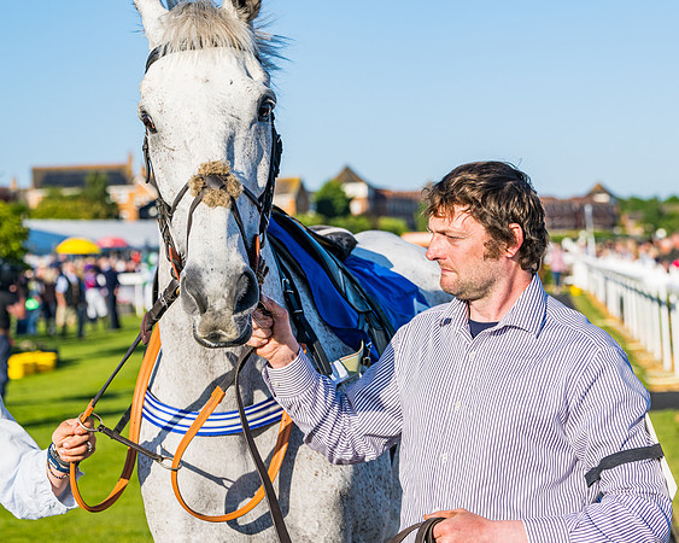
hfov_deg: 20.4
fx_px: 1884
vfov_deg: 16.4
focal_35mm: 94
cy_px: 255
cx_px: 427
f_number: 5
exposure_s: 1/1250
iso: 200
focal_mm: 70
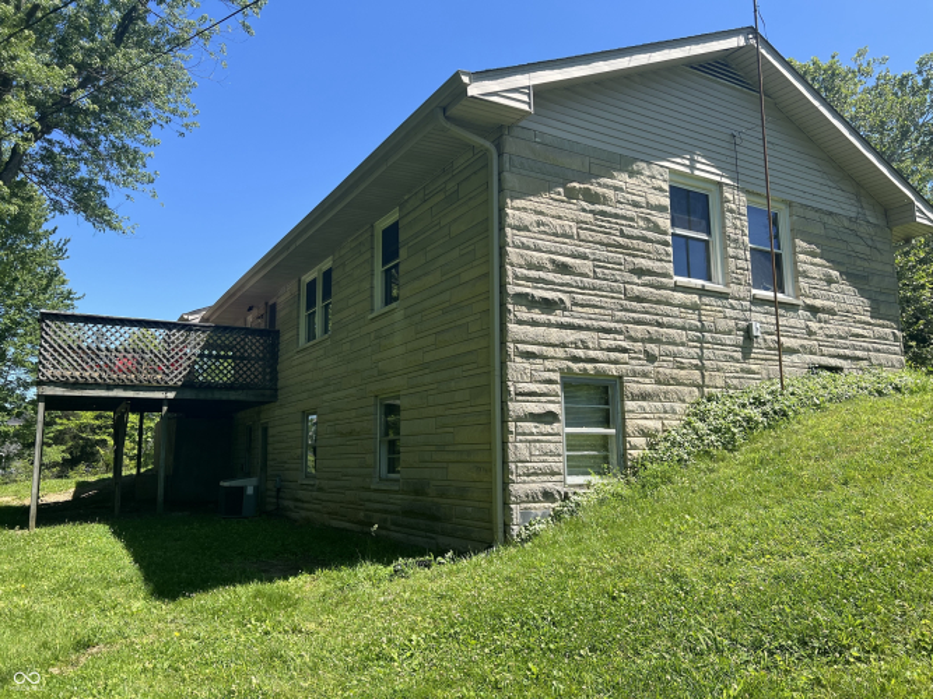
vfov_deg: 53.0
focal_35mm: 26
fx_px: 701
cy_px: 350
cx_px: 466
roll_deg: +0.7
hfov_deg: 67.3
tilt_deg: +8.5
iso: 50
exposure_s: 1/2165
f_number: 1.5
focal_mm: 5.7
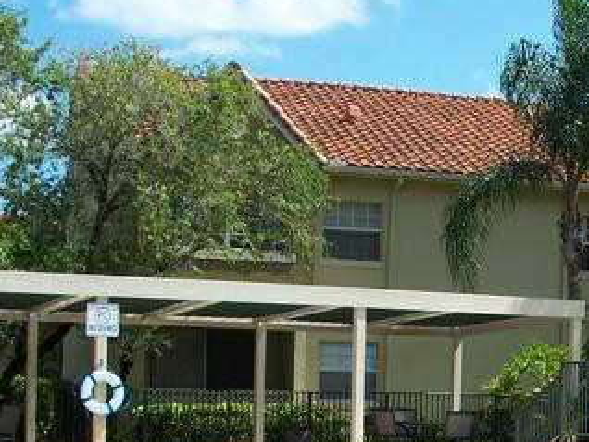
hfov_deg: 20.2
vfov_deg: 15.7
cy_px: 396
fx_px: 1584
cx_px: 637
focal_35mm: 93
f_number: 4
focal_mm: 7.8
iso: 64
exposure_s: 1/500
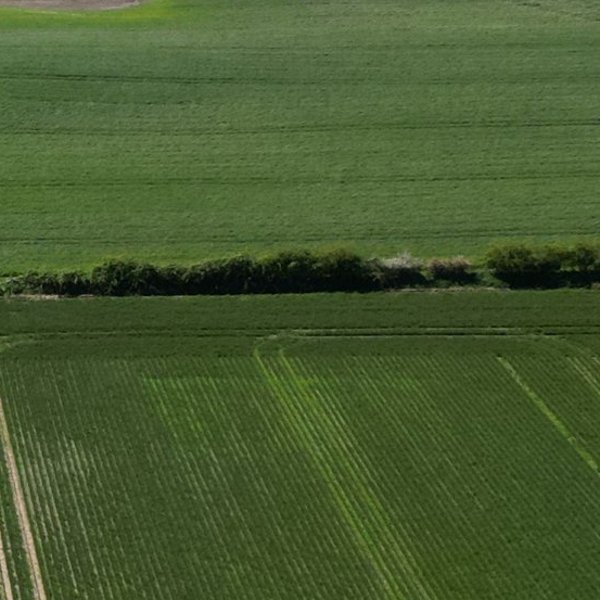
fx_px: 2255
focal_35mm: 115
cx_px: -470
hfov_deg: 13.6
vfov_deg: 15.1
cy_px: 446
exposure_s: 1/3200
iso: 140
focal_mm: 6.72
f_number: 1.7
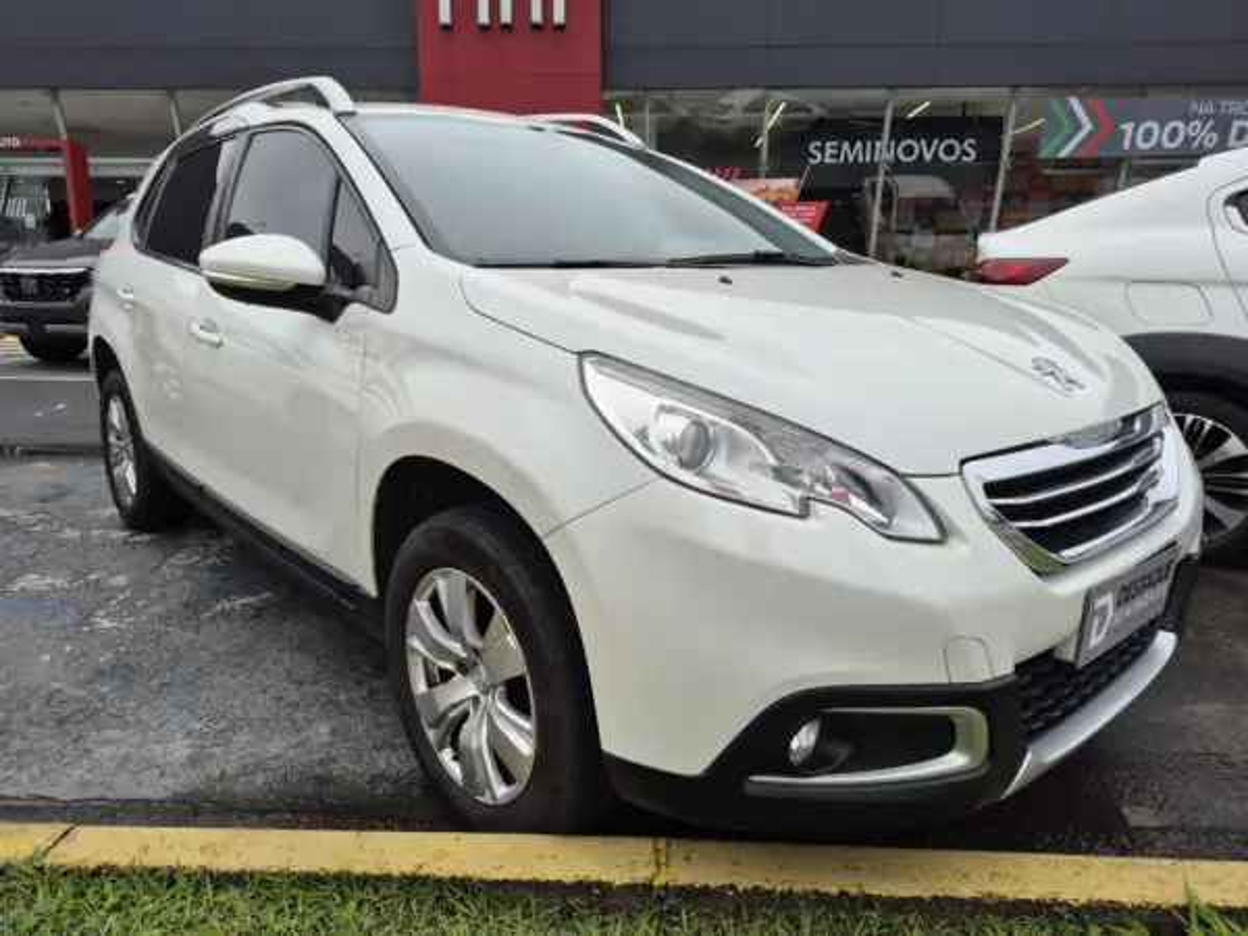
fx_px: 829
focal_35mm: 23
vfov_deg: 58.9
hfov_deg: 73.9
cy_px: 468
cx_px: 624
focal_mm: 5.4
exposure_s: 1/928
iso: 25
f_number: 1.8
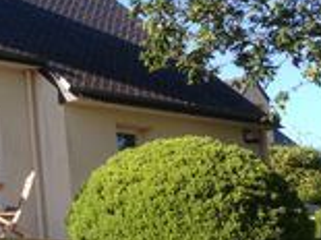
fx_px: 1186
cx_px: -224
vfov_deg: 11.6
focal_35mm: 128
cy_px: 87
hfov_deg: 14.0
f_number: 2.4
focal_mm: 4.13
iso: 50
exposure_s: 1/497
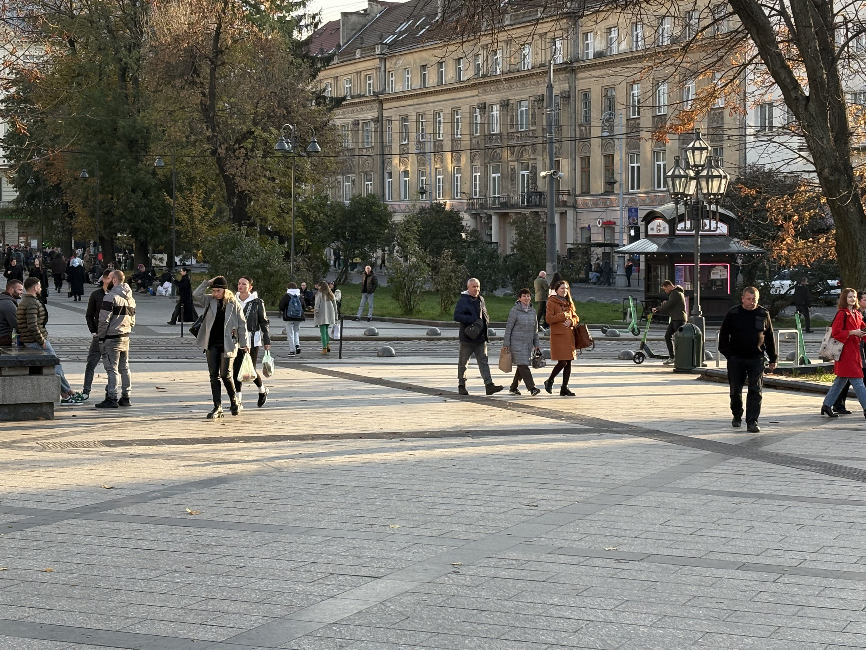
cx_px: 433
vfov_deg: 21.3
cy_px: 233
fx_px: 1726
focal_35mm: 69
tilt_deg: -0.1
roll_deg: +0.1
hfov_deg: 28.2
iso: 50
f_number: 1.6
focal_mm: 5.96
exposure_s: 1/566
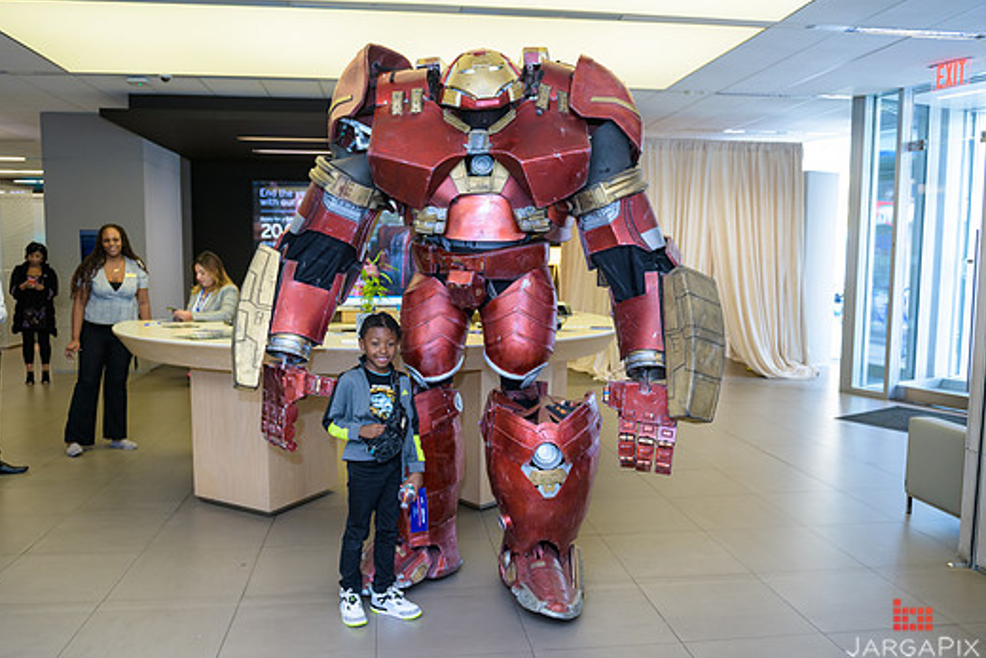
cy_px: 331
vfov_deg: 45.0
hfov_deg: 63.6
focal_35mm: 29
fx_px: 794
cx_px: 478
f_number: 3.2
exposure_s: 1/125
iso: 800
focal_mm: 26
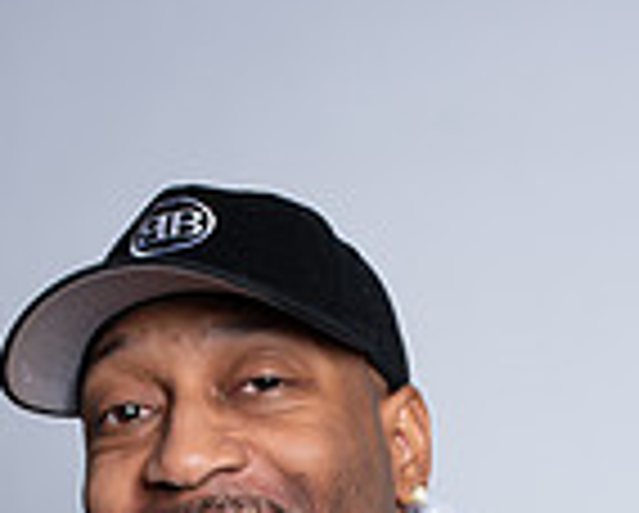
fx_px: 1970
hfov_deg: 18.4
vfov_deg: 13.3
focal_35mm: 104
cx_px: 382
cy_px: 945
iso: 250
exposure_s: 1/200
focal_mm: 35
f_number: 6.3
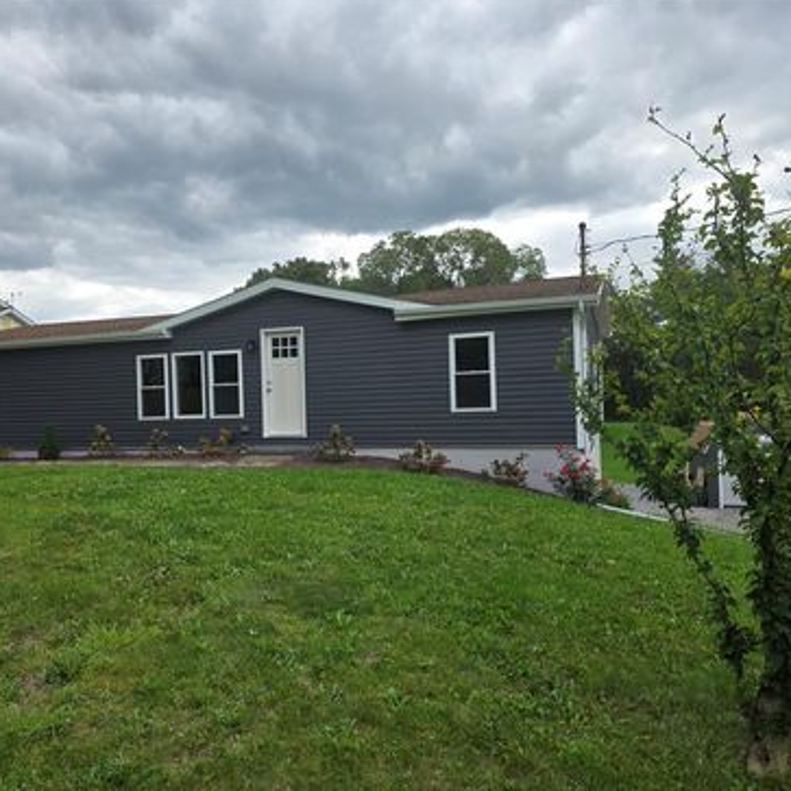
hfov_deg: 57.0
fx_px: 724
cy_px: 398
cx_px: 329
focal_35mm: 28
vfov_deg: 57.3
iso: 80
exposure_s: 1/2593
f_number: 1.7
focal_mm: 6.25
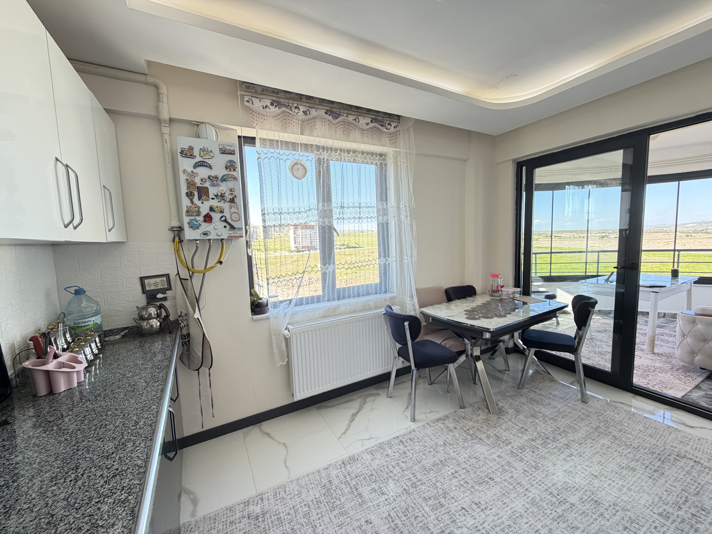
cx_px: 356
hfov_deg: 102.1
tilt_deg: -5.7
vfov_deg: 85.7
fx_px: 288
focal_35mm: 14
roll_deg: +2.4
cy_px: 267
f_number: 2.2
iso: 200
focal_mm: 2.22
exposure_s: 1/100
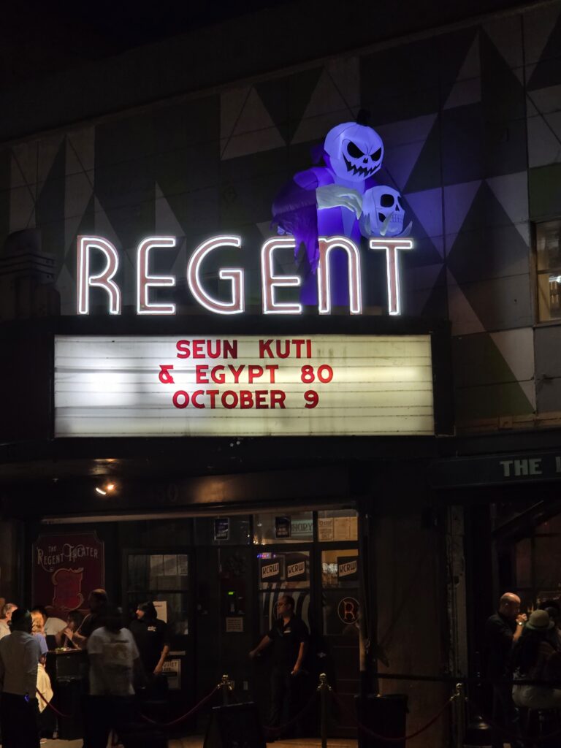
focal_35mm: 69
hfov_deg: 21.3
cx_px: 280
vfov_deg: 28.2
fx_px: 1491
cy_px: 374
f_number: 2.4
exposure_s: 1/30
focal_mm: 7.9
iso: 320
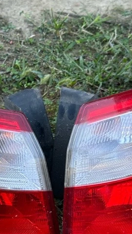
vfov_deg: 29.3
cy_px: 146
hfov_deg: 16.6
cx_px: 30
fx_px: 448
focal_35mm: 72
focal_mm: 6.86
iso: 64
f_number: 1.78
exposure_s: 1/206
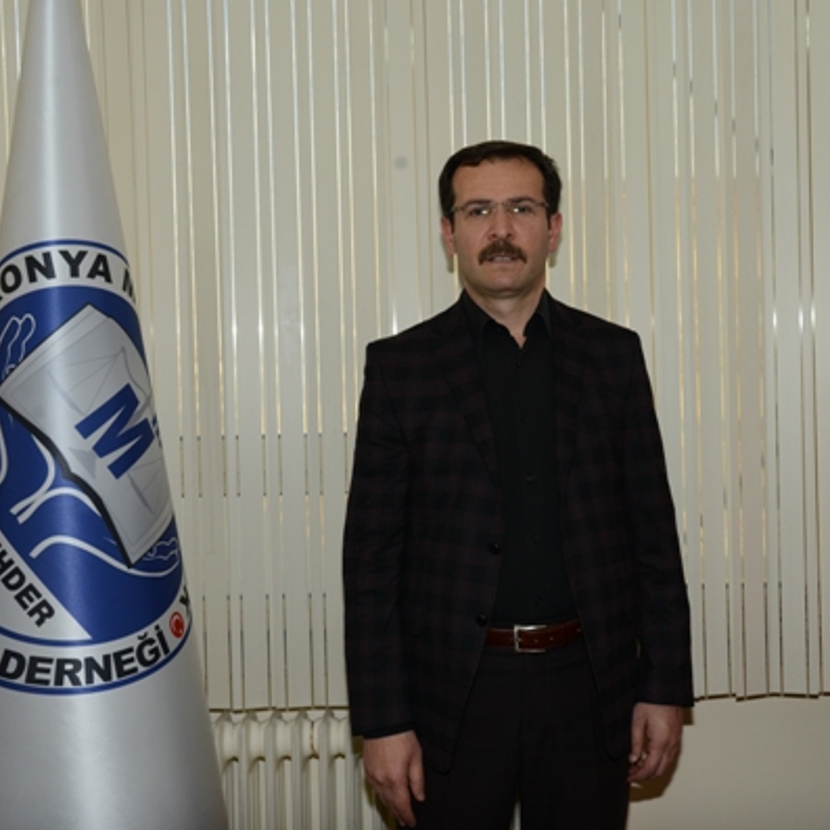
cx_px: 525
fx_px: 1302
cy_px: 390
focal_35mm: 48
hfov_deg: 35.1
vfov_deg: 35.3
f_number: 6.3
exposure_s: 1/40
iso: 640
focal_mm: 35
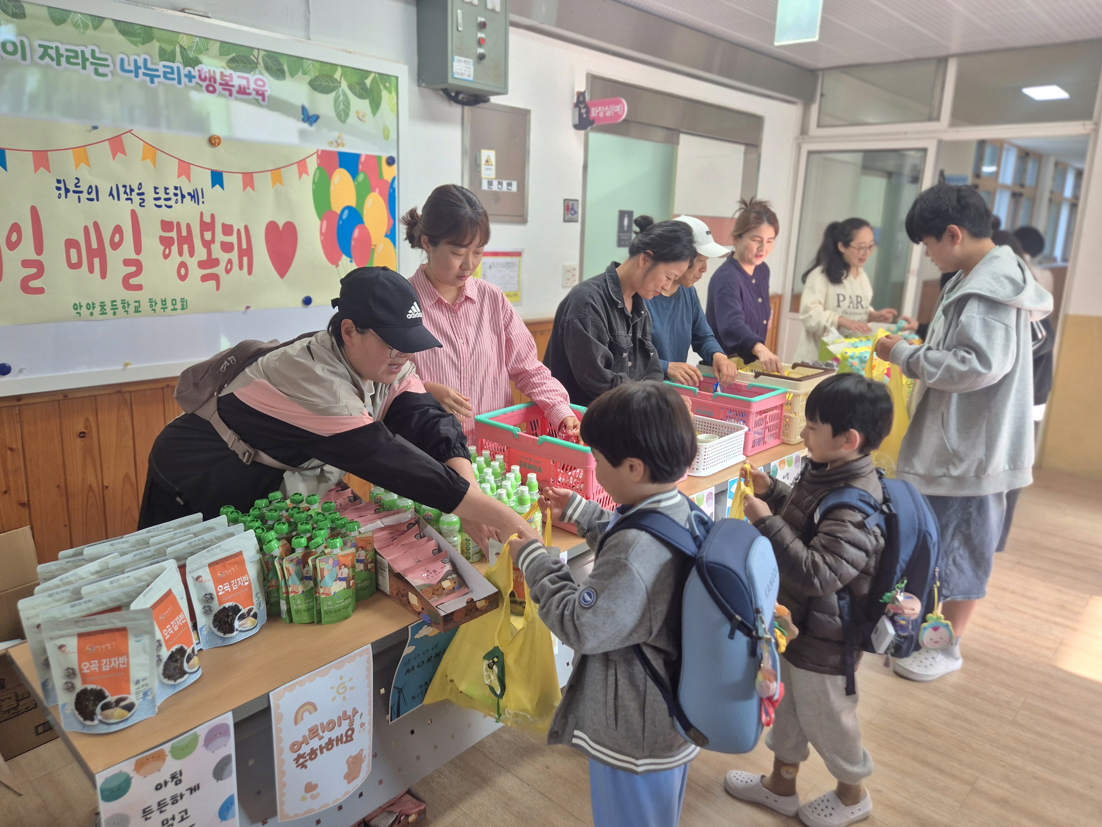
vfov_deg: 58.9
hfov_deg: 73.9
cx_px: 551
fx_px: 732
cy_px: 414
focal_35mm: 23
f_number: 1.8
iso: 80
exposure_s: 1/120
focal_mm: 5.4
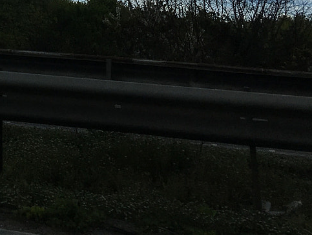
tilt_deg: +9.9
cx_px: -90
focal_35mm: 96
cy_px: -152
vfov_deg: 14.1
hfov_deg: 19.0
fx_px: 866
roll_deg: -4.6
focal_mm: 4.15
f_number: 2.2
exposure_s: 1/2564
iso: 25
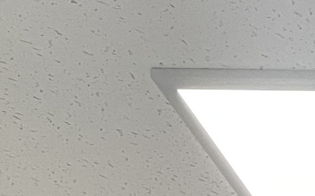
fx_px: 1407
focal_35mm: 164
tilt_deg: +5.3
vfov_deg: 6.8
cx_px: 732
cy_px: 678
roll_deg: +1.2
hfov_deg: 11.0
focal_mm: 4.2
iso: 125
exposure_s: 1/60
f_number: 1.6
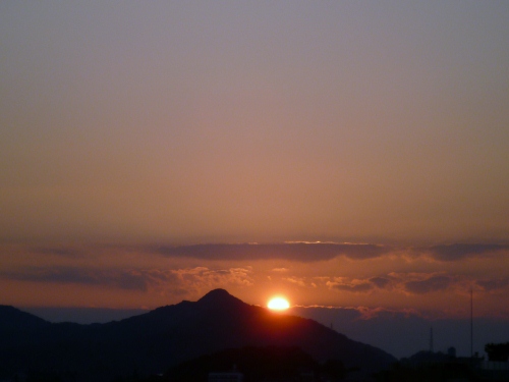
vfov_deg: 9.5
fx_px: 2294
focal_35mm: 156
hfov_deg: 12.7
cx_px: 254
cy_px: 191
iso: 100
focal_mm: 21.5
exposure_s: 1/400
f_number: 5.9
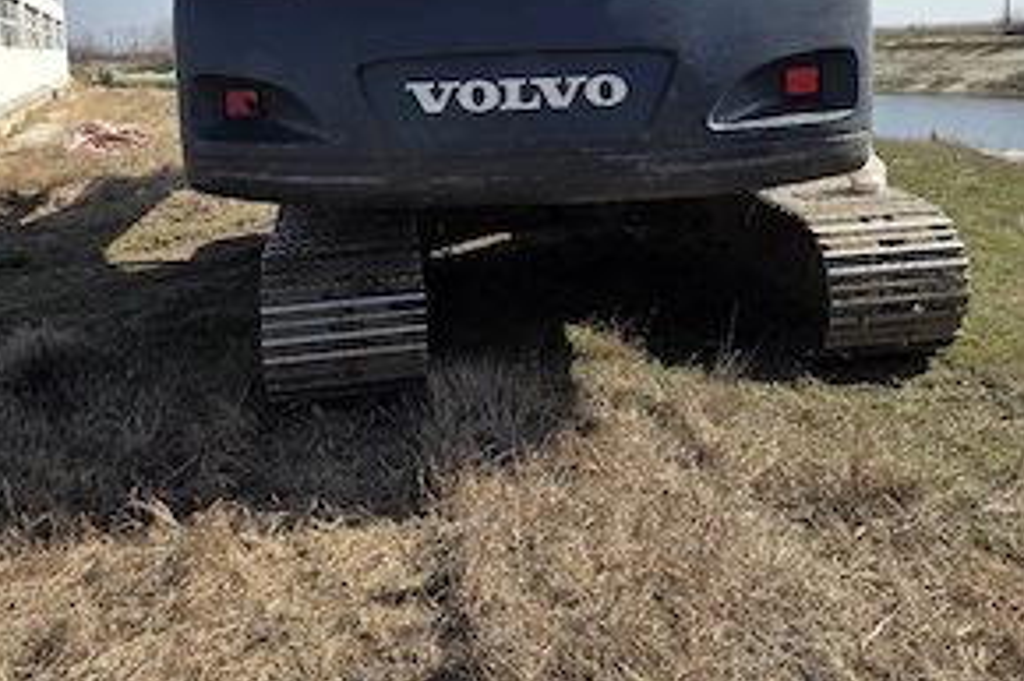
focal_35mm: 33
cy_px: 176
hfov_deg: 57.2
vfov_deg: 39.0
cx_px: 501
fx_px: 938
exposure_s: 1/5000
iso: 80
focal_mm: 6.25
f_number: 1.7
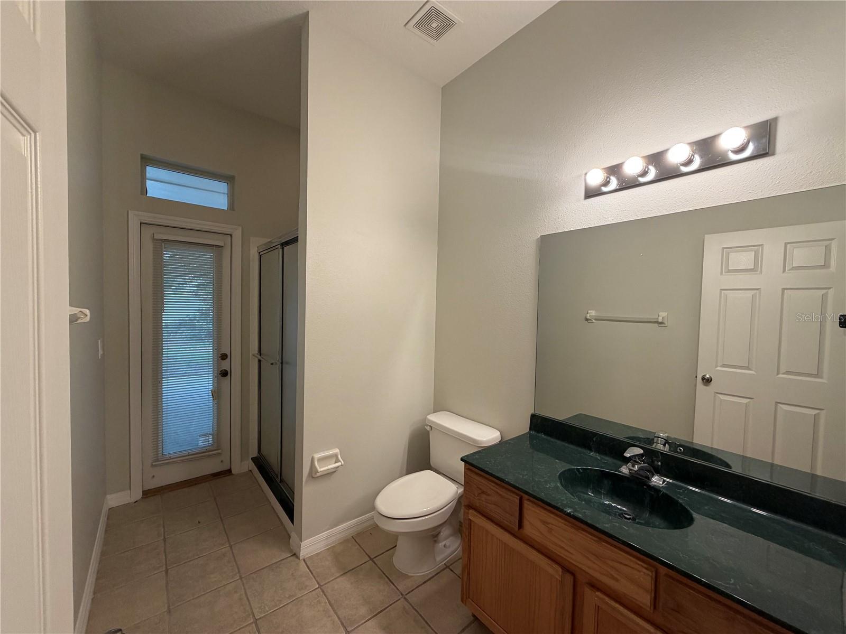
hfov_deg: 102.1
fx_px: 342
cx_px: 423
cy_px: 317
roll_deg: -0.4
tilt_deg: -2.0
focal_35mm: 14
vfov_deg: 85.7
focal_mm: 2.22
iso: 200
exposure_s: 1/120
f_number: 2.2
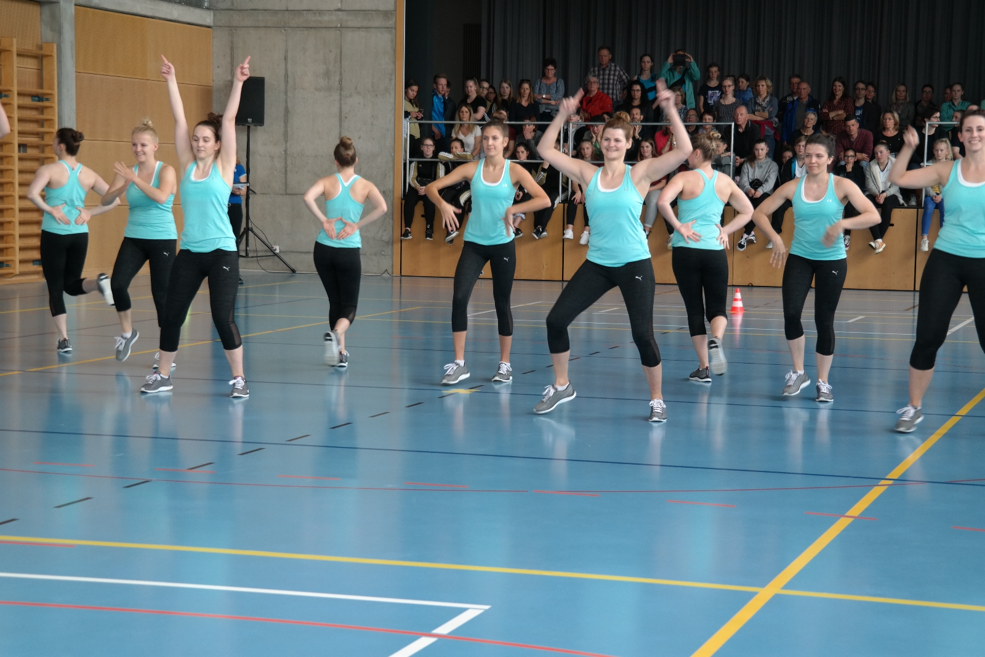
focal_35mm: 84
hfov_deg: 24.2
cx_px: 492
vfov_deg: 16.3
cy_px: 328
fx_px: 2298
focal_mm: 55
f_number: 5.6
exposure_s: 1/80
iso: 400
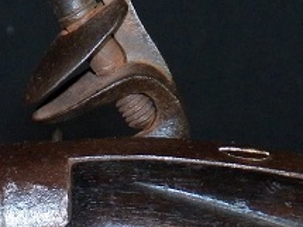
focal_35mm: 231
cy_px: 352
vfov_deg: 6.3
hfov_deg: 8.6
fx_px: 2021
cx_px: 93
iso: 400
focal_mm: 11.2
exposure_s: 1/40
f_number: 3.6
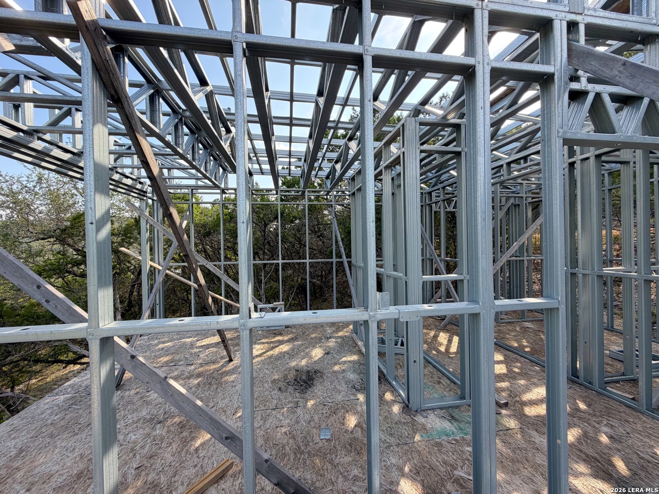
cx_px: 330
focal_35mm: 14
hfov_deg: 102.1
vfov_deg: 85.7
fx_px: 267
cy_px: 247
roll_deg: +1.3
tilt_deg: +0.1
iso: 64
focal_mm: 2.22
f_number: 2.2
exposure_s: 1/502
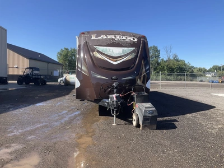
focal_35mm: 29
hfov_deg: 61.7
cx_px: 112
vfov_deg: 48.2
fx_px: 188
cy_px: 84
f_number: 1.8
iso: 25
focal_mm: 3
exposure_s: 1/1076
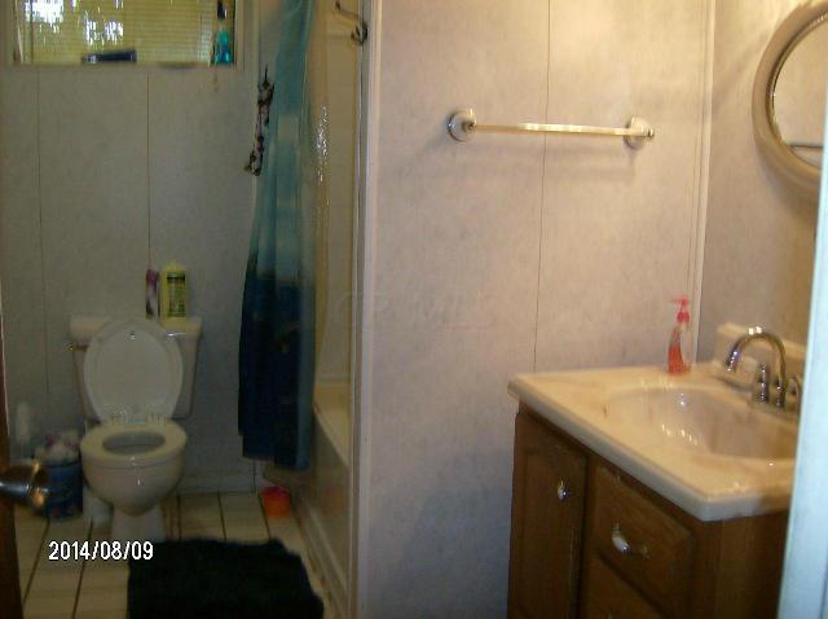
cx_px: 414
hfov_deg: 51.4
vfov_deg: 39.6
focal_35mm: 36
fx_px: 860
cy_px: 310
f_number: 2.8
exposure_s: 1/60
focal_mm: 6
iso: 200
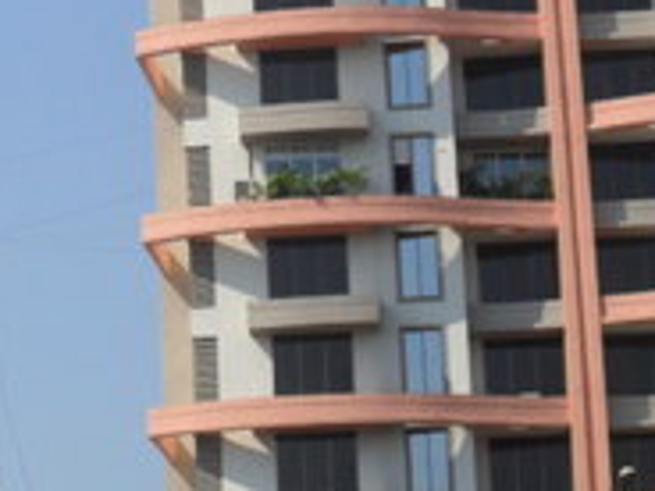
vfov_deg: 9.7
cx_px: -463
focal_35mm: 153
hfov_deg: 12.0
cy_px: 238
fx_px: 2895
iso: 100
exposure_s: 1/750
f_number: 4.5
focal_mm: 7.8
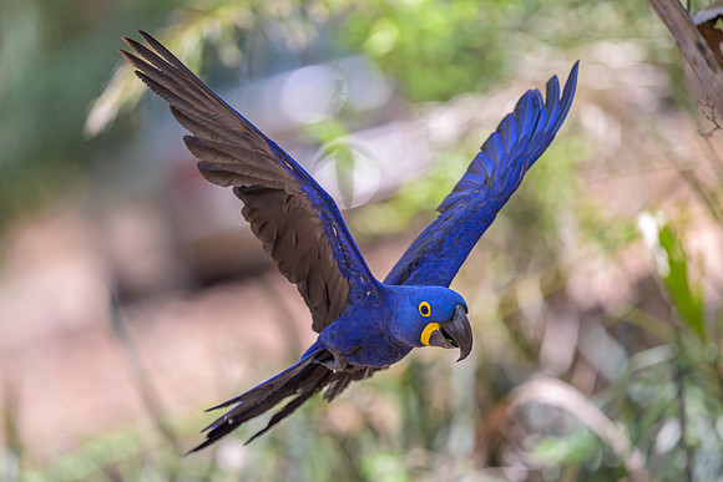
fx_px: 9965
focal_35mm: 496
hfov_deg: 4.2
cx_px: 311
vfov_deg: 2.8
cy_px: 250
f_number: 2.8
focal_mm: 400
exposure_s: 1/4000
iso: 800
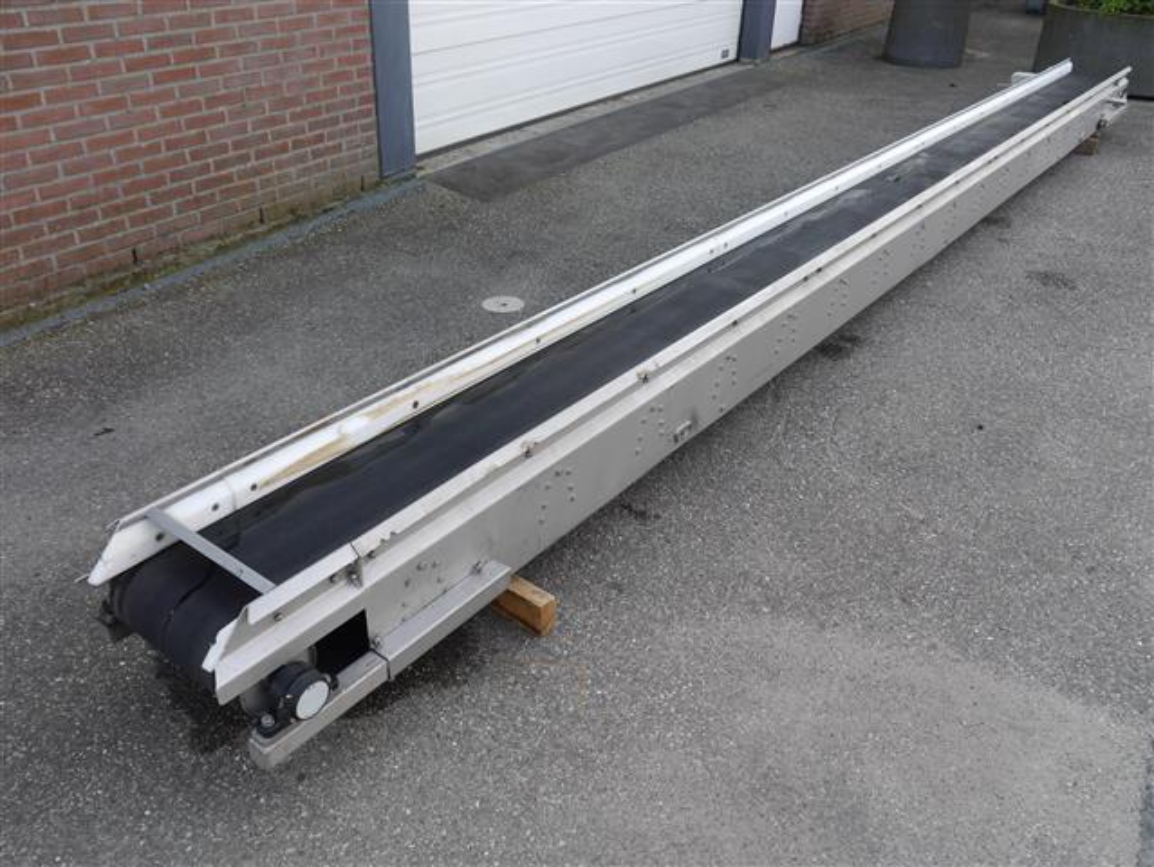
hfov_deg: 59.9
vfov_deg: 46.8
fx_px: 1001
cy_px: 434
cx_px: 577
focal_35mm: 30
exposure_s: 1/250
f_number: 5
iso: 160
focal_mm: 15
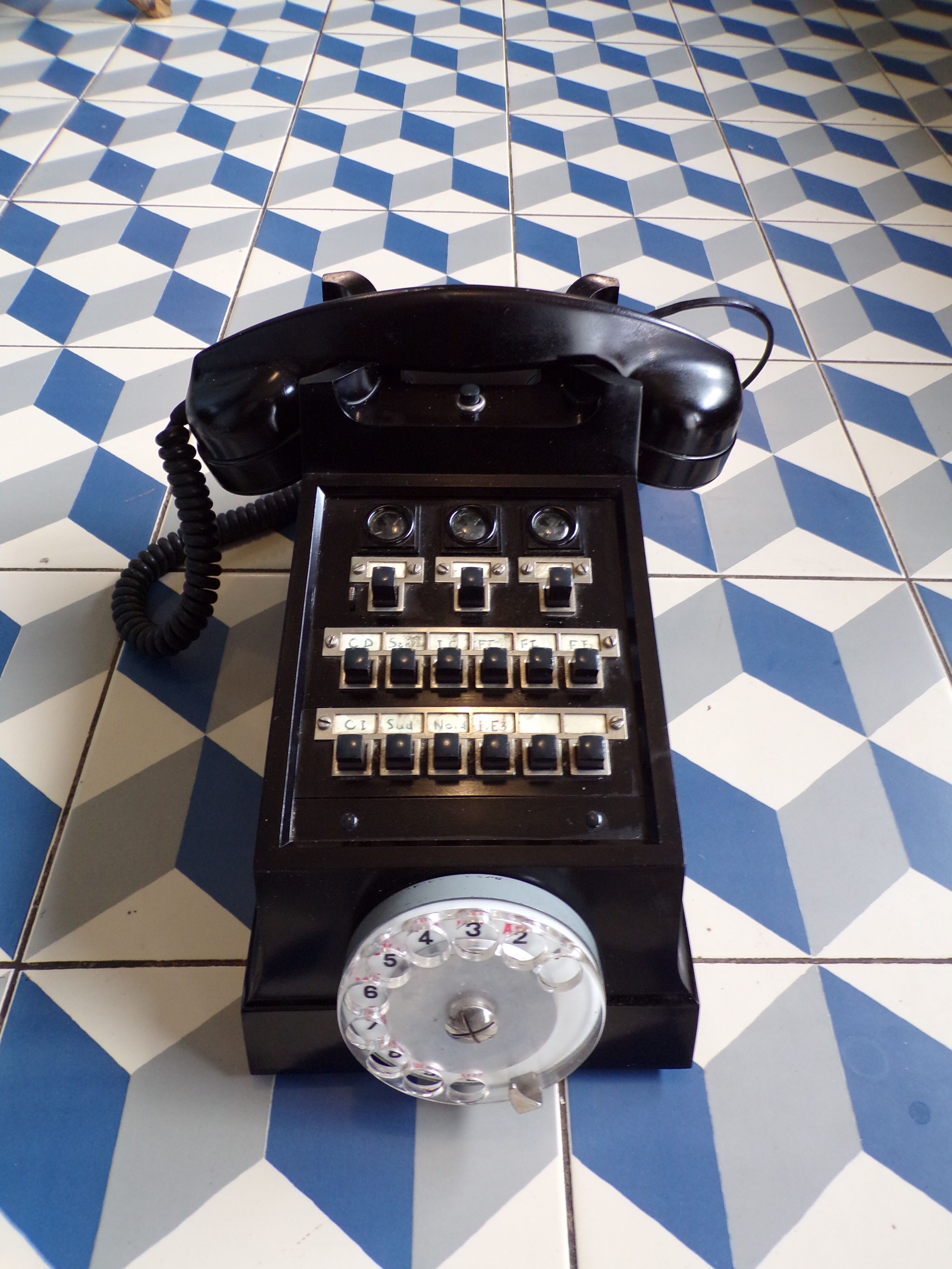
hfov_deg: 56.8
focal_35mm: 24
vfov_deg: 71.6
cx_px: 476
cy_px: 634
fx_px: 880
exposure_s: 1/20
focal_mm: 4.3
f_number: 3
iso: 200
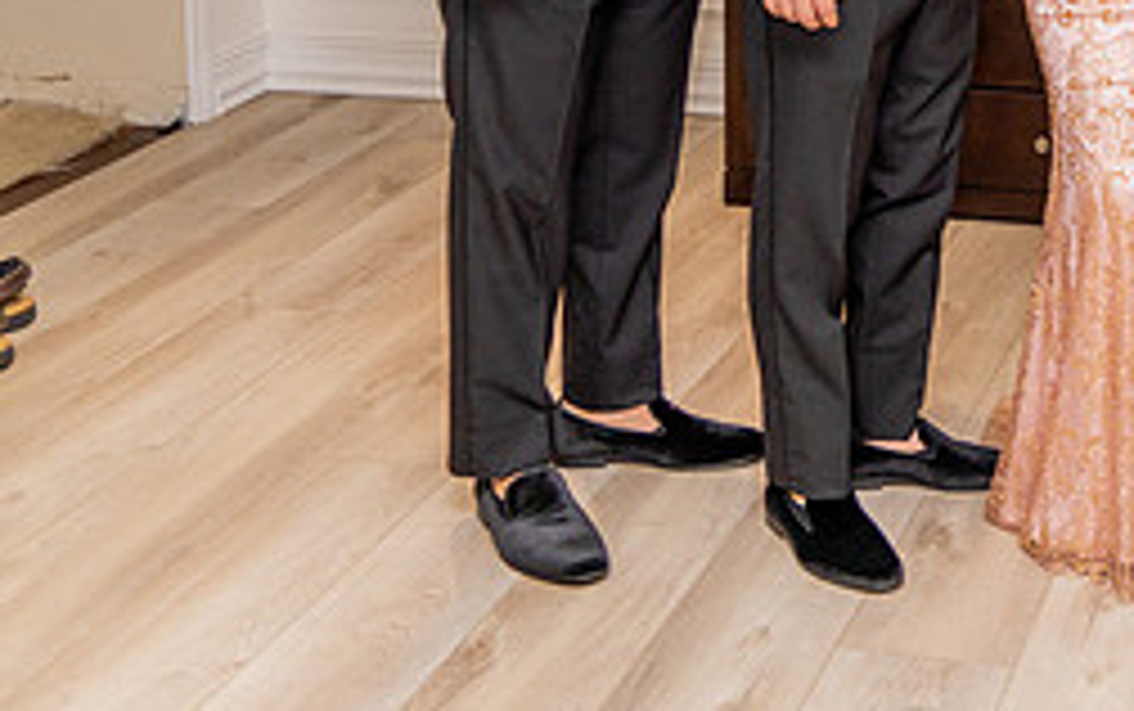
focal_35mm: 64
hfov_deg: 29.1
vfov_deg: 18.7
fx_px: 1980
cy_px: -245
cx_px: 1229
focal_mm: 24
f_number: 4
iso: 640
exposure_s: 1/160
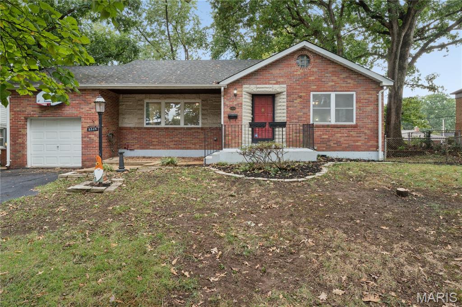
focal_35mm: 21
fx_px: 271
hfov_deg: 81.0
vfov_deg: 59.2
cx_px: 231
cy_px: 154
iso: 100
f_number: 22
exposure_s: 1/2.5
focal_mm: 21.1
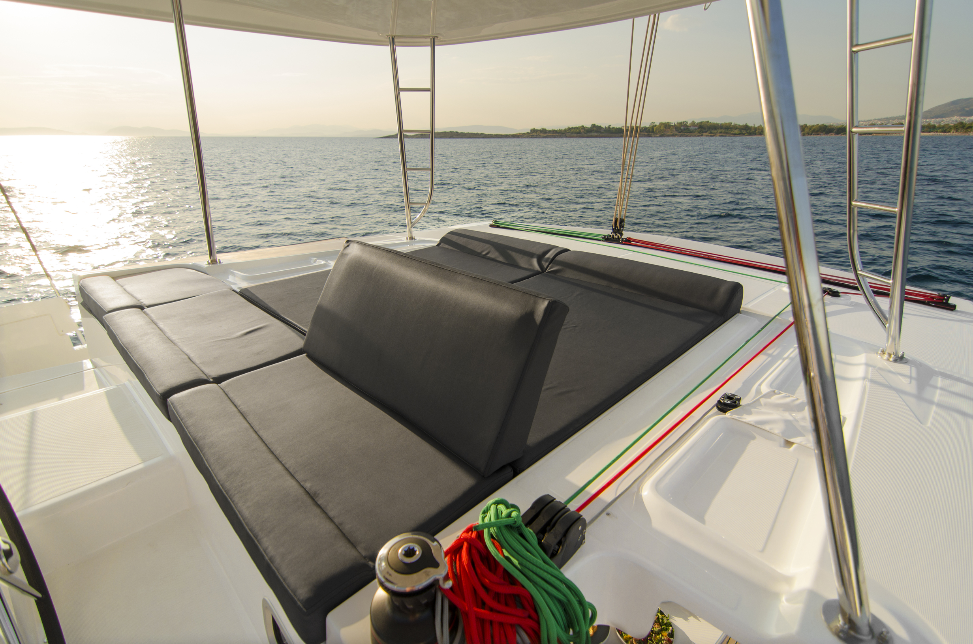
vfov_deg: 71.8
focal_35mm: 16
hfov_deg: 95.1
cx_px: 486
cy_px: 322
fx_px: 445
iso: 100
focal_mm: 11
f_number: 2.8
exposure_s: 1/1600
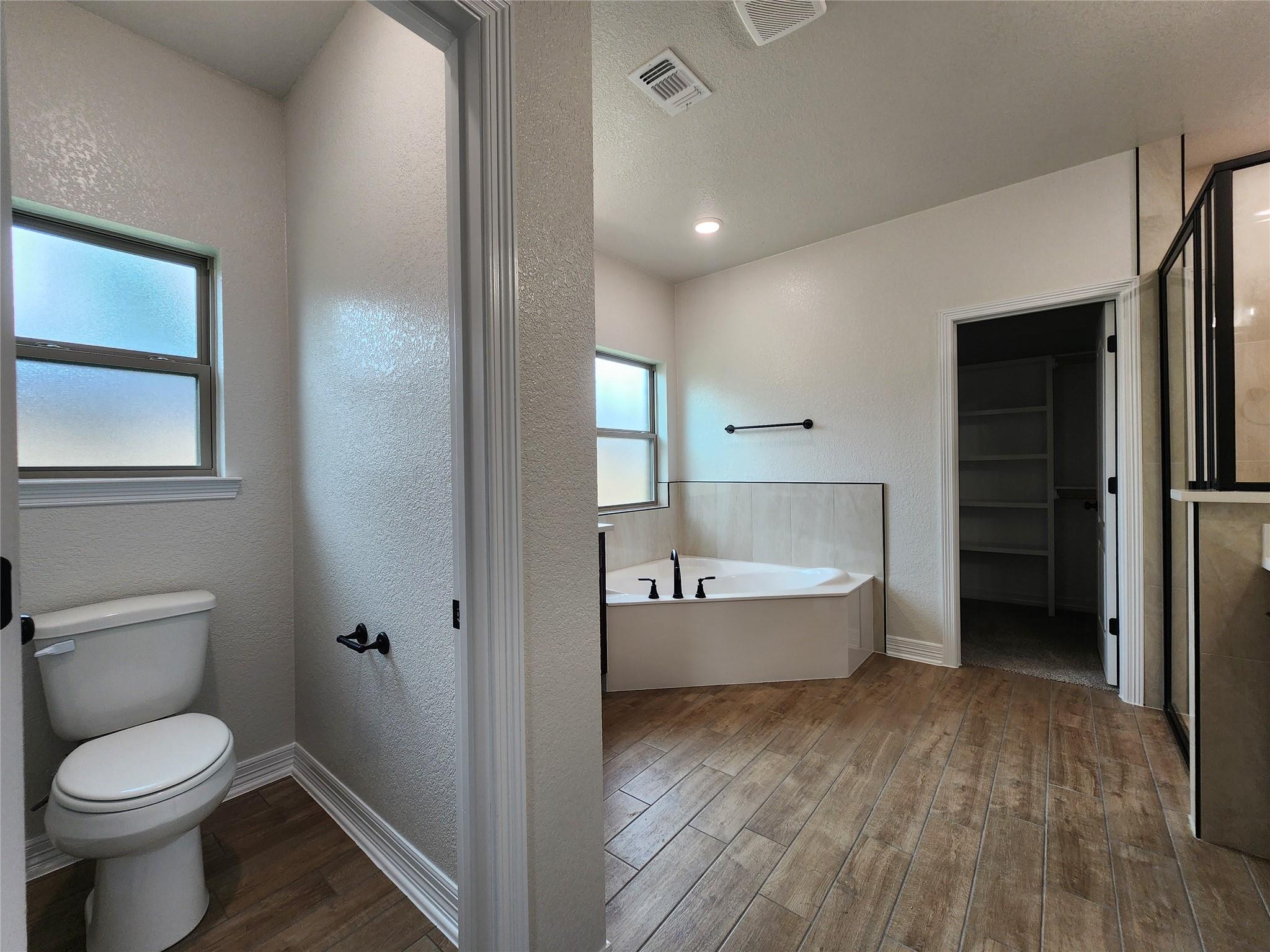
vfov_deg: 89.9
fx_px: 477
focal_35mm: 13
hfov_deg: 106.2
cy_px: 476
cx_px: 635
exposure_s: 1/60
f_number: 2.2
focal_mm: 2.2
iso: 64
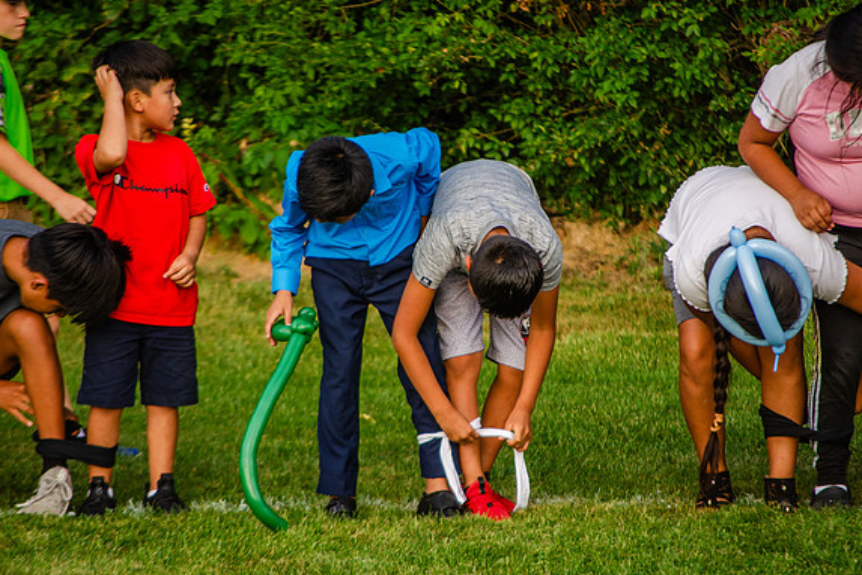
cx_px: 430
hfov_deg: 7.2
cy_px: 288
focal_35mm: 288
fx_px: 6895
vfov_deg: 4.8
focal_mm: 190
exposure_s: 1/500
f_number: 5.6
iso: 320
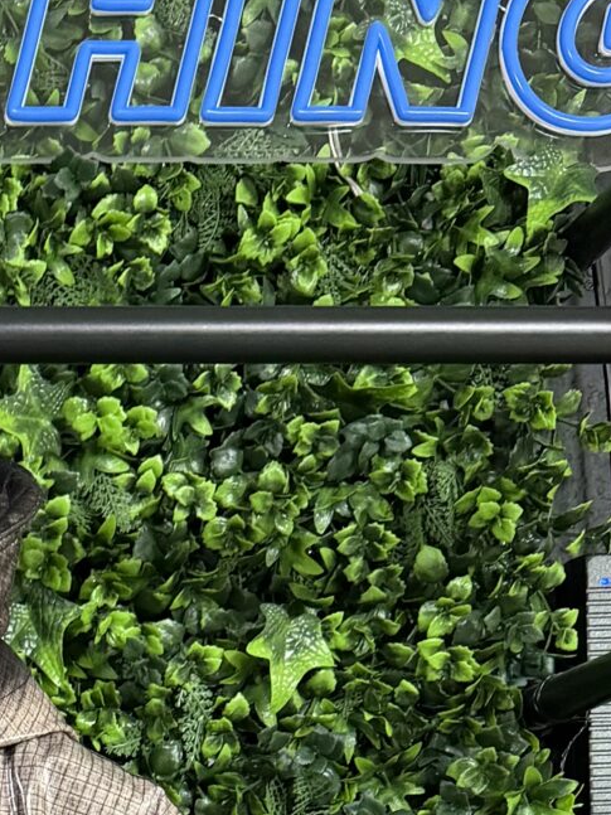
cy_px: 1238
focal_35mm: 95
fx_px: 2237
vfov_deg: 18.3
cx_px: -331
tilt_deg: -2.9
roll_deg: +0.3
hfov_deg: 14.4
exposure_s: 1/50
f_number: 1.78
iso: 250
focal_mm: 6.76
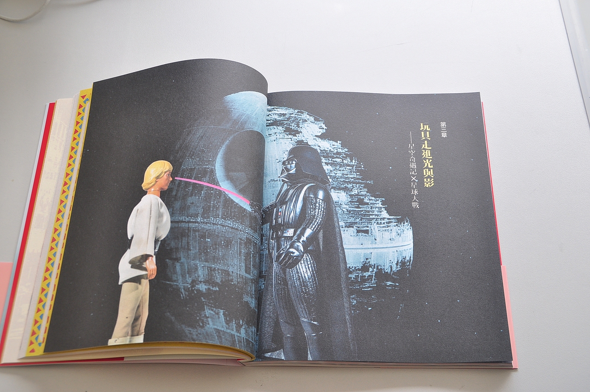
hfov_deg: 41.2
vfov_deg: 28.0
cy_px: 196
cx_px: 295
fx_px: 786
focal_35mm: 48
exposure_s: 1/100
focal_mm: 32
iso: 200
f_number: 8
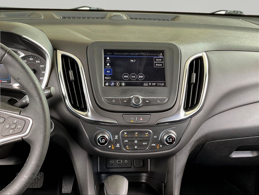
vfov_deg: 48.2
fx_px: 217
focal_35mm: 29
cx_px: 130
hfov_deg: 61.7
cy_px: 98
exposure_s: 1/85
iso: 64
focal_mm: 3
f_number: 1.8
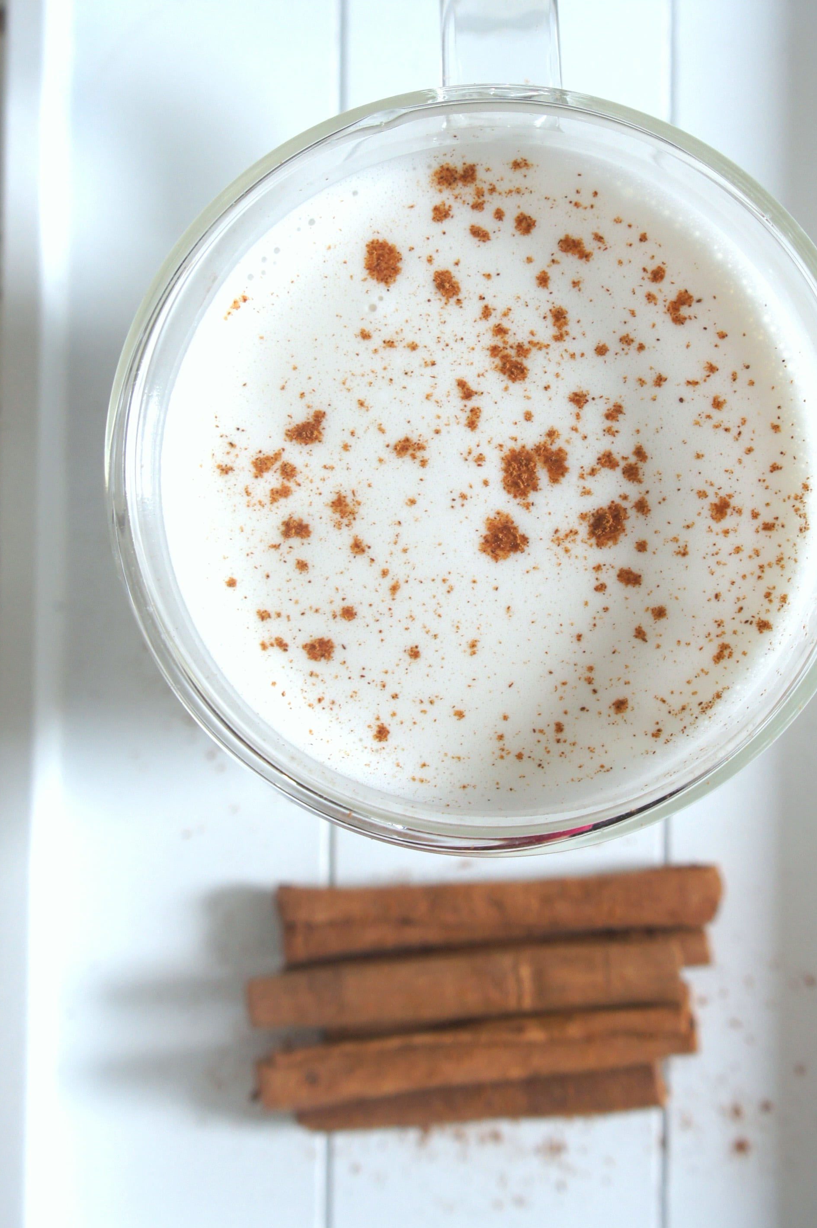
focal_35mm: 56
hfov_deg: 24.2
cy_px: 549
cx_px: 484
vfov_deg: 35.7
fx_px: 1902
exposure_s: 1/50
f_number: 4.5
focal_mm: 23
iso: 200
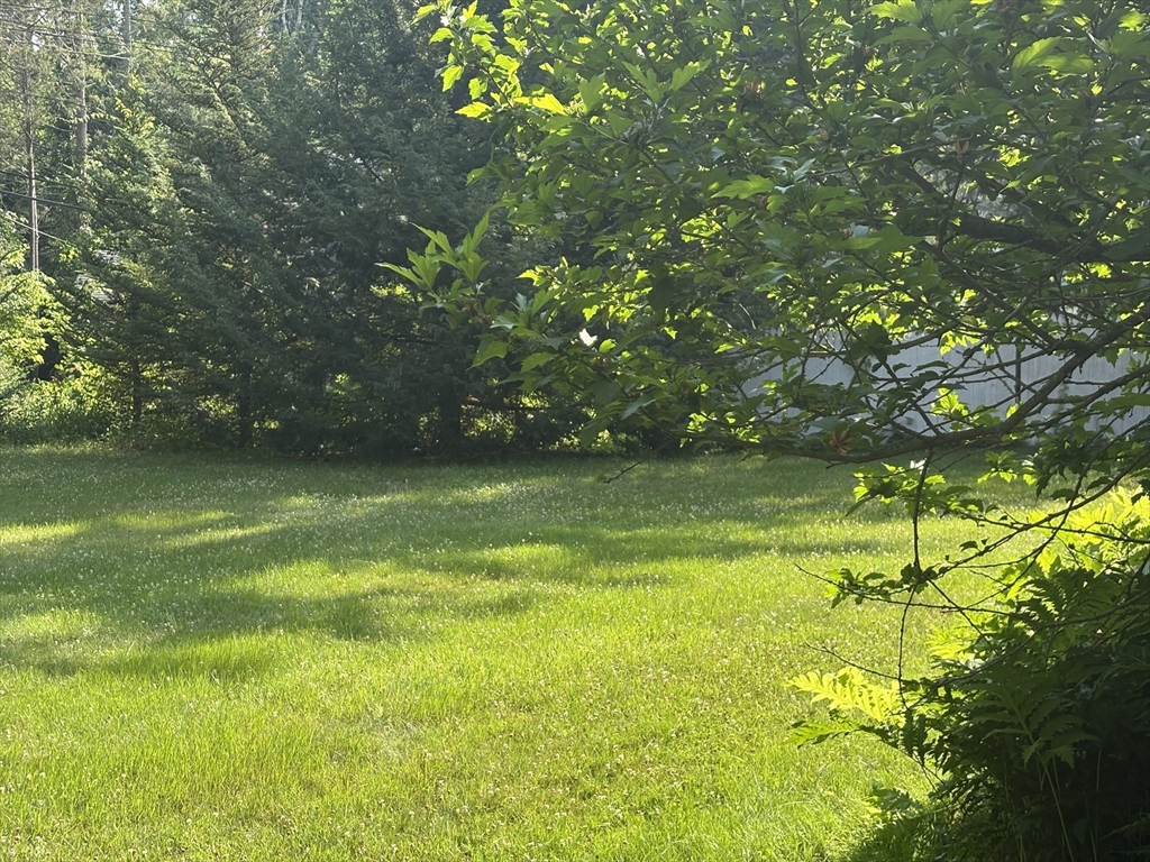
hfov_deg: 36.8
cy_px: 431
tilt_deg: -2.9
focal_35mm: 52
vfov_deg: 28.0
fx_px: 1728
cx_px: 575
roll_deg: +1.8
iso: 50
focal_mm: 5.96
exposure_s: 1/801
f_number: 1.6
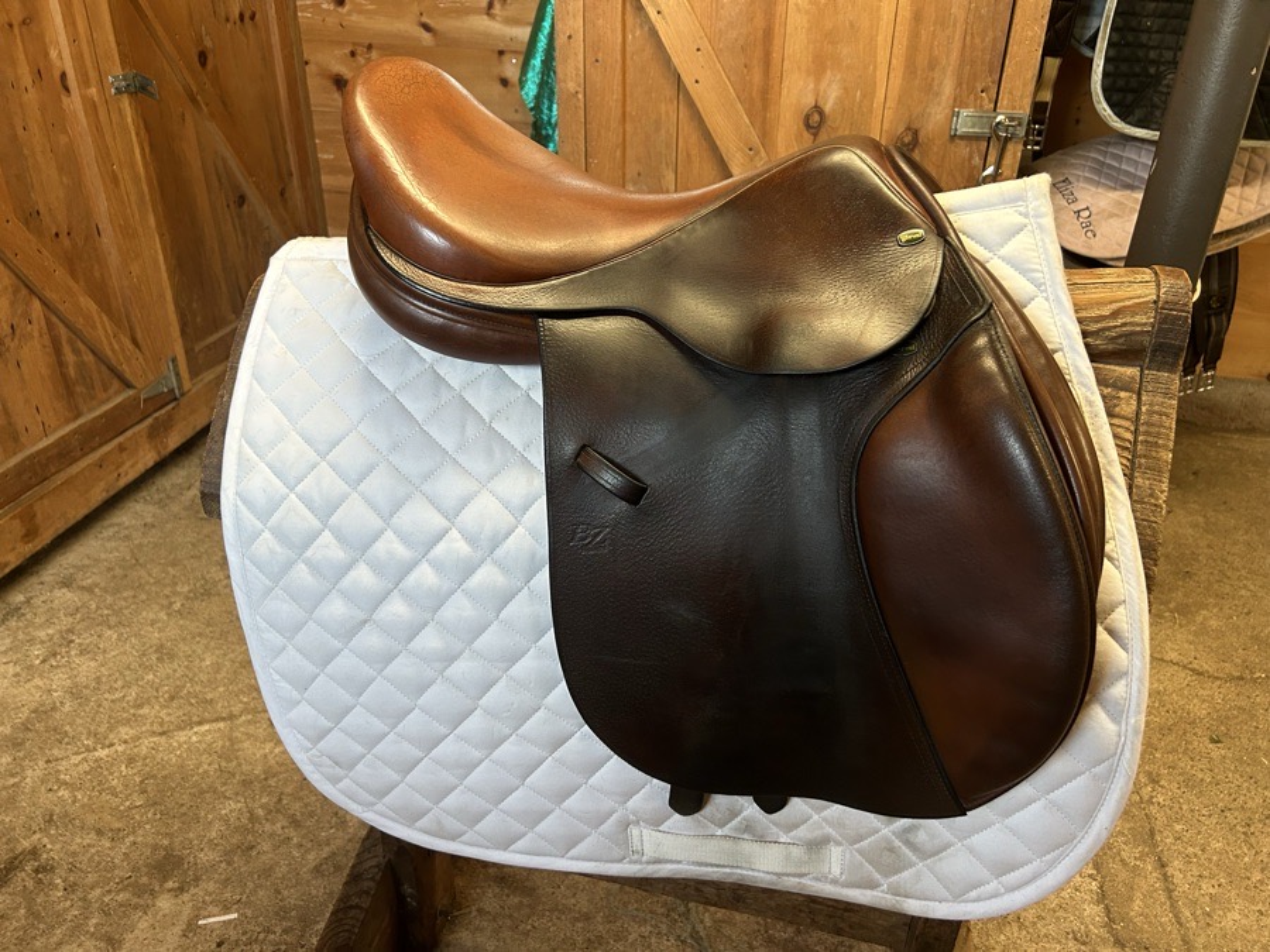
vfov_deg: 53.1
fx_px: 954
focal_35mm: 26
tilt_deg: -30.1
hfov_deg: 67.3
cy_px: 476
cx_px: 635
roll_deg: -1.5
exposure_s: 1/60
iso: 200
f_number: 1.5
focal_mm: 5.7
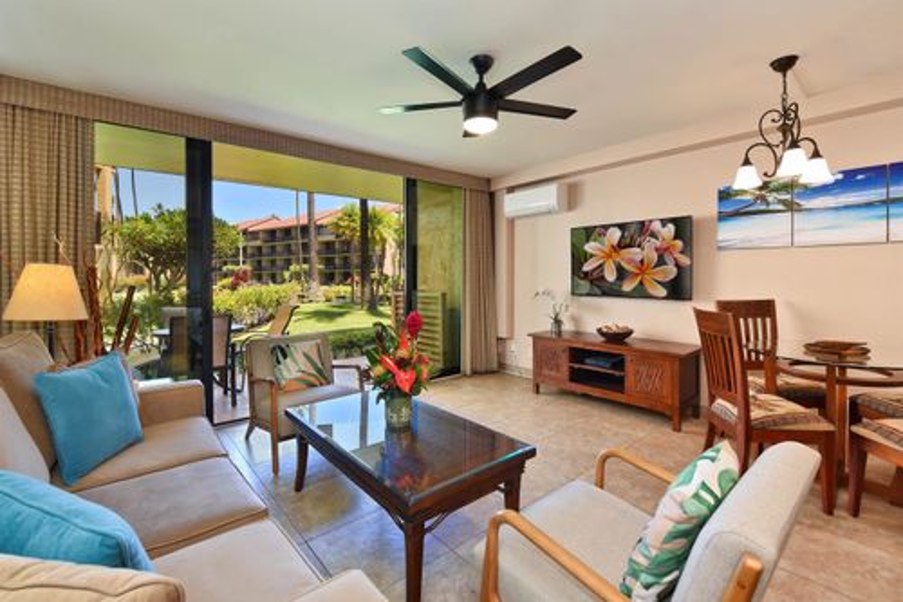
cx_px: 452
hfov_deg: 100.4
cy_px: 301
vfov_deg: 77.3
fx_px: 376
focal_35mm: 15
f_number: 3.5
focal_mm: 15
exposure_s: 1/60
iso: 50
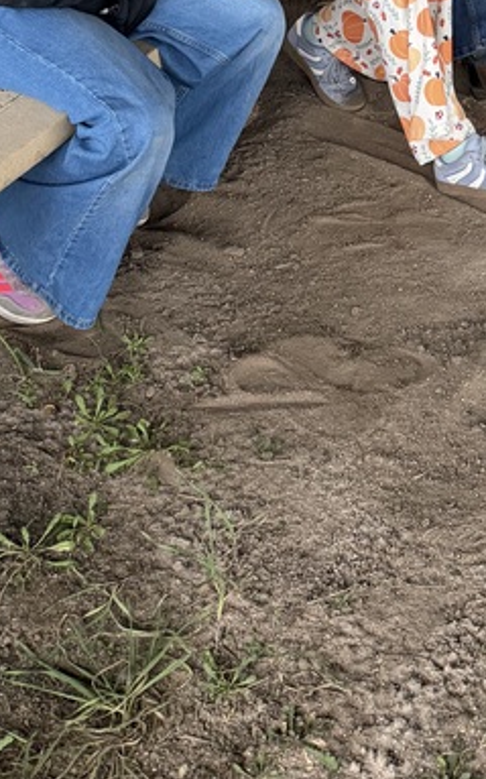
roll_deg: -0.6
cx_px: 535
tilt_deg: -16.5
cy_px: -187
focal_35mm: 68
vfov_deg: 26.4
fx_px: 1443
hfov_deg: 18.4
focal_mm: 6.76
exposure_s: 1/73
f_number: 1.78
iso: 200
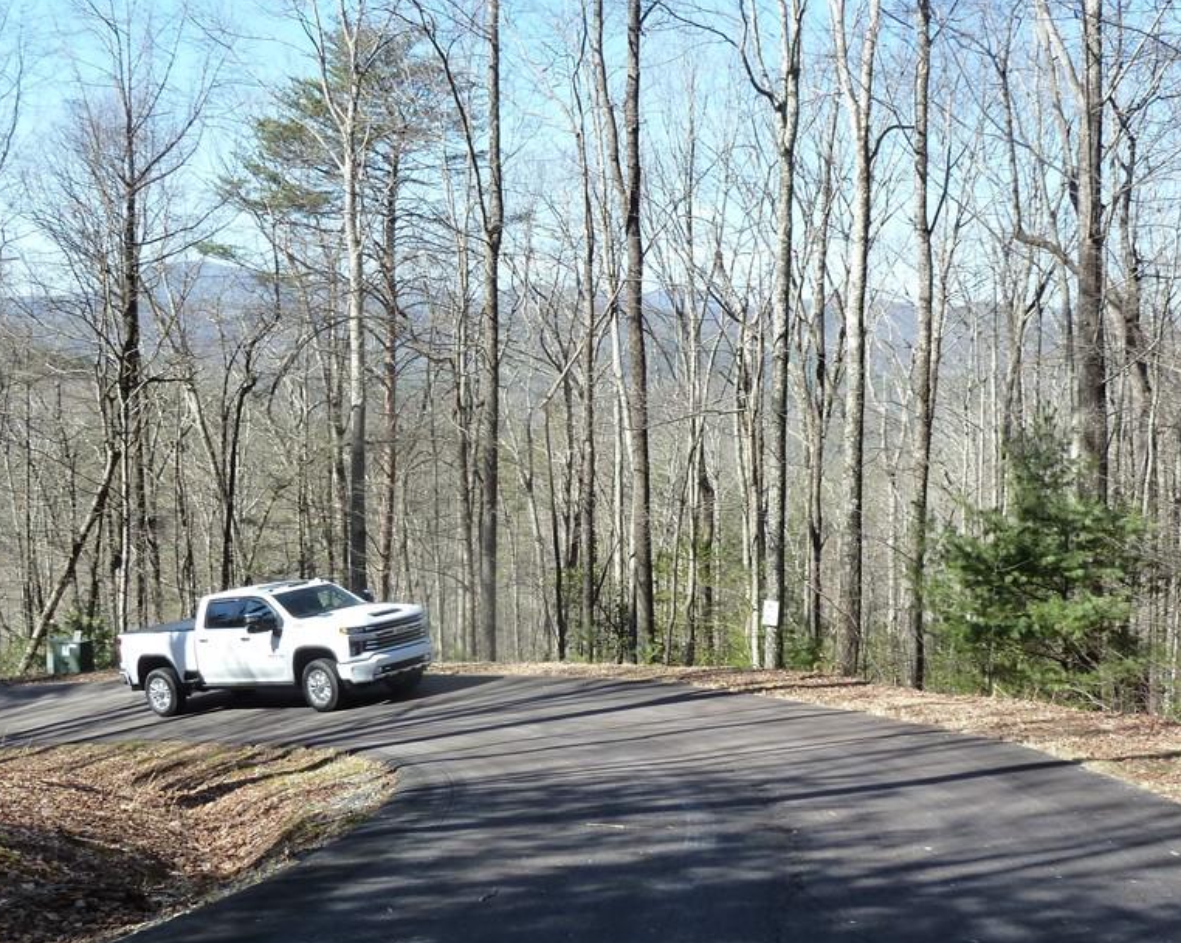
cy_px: 513
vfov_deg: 35.6
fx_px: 1467
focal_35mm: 42
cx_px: 578
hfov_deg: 43.8
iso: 125
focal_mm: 5.3
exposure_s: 1/200
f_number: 4
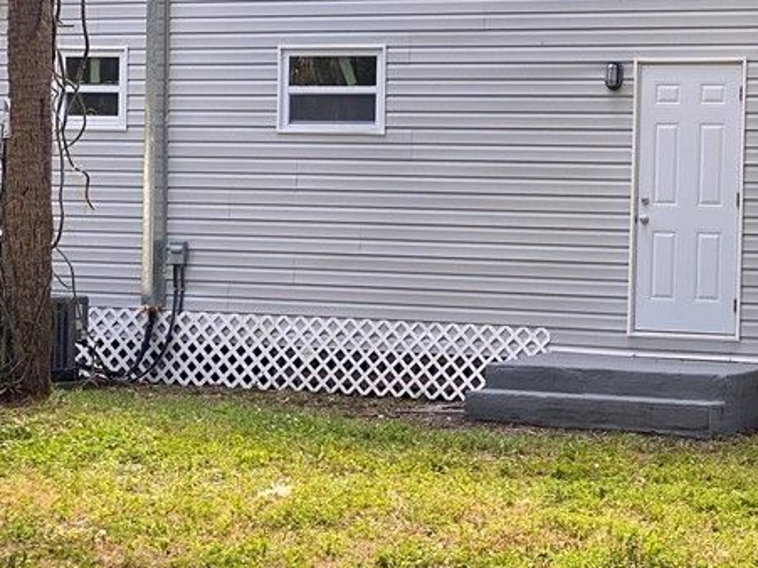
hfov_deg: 16.7
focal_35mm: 118
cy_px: 319
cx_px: 479
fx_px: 2583
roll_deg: -1.8
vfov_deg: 12.5
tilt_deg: -2.1
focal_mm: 6
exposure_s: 1/122
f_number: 2
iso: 25
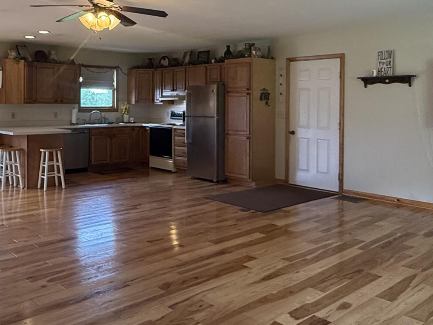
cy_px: 108
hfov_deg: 51.3
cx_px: 202
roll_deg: -0.1
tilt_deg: +0.1
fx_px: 450
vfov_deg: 39.2
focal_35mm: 36
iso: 500
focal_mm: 2.22
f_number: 2.2
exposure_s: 1/120
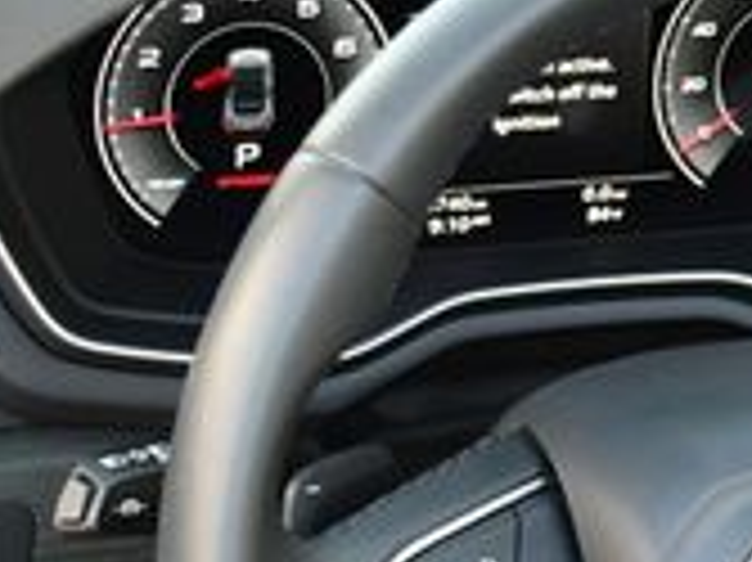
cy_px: 593
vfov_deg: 9.1
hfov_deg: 11.7
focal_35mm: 162
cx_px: 1112
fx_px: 3517
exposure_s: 1/250
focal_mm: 22
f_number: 4
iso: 800
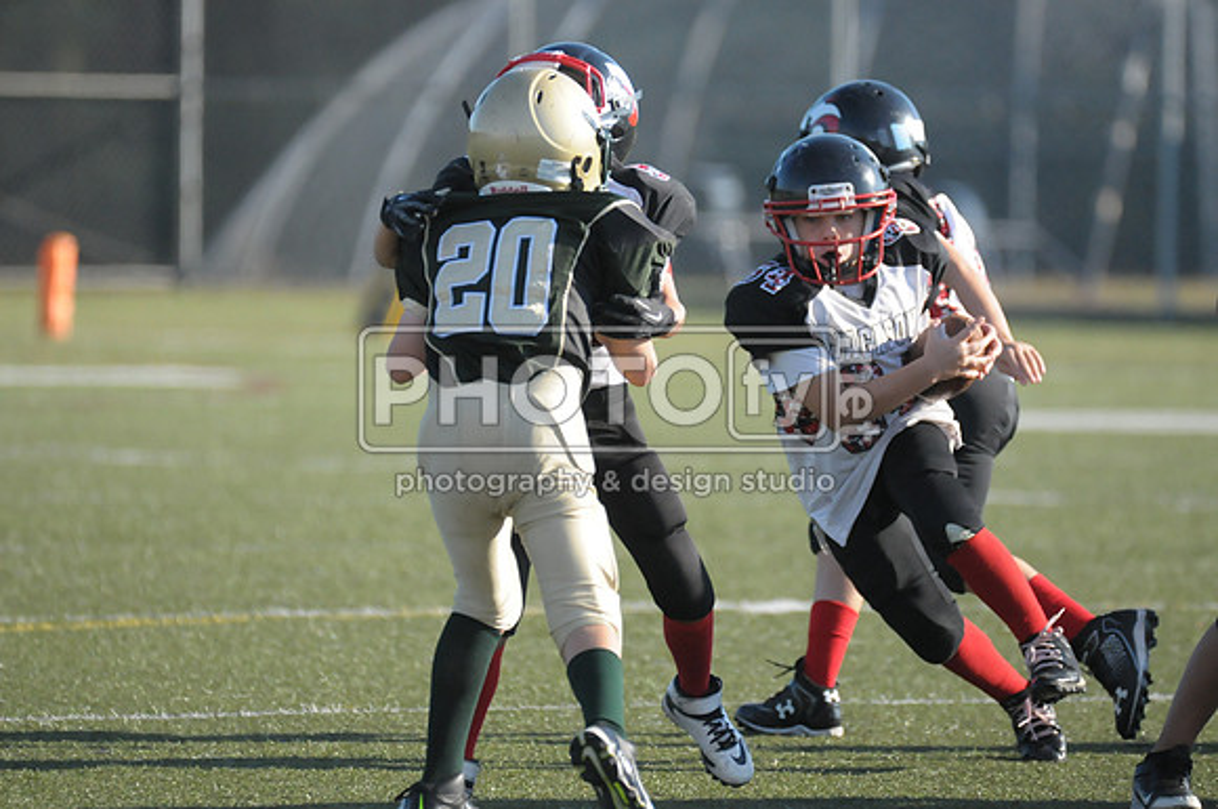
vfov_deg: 2.8
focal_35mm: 495
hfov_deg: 4.2
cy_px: 404
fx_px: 16724
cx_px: 609
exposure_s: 1/5000
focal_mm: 330
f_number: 4
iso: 1600
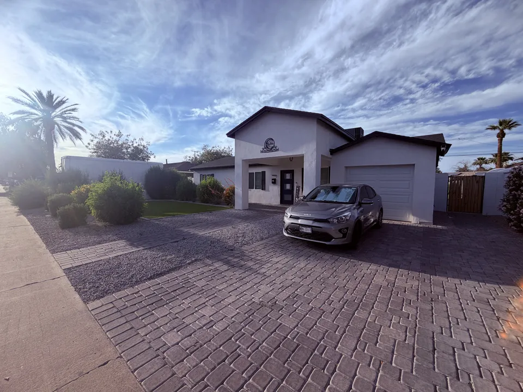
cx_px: 262
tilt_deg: -3.4
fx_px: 212
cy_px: 196
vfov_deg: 85.7
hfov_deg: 102.1
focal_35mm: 14
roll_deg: -0.1
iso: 25
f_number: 2.2
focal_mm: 2.2
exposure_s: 1/770
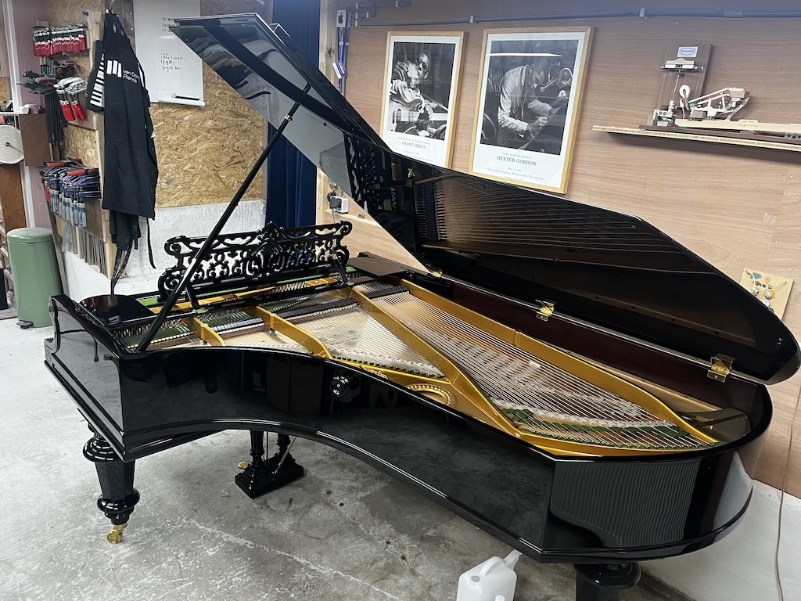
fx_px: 602
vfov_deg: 53.1
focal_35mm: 26
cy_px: 300
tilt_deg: -17.6
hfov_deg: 67.3
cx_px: 400
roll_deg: -3.7
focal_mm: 5.1
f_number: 1.6
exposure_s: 1/50
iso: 125
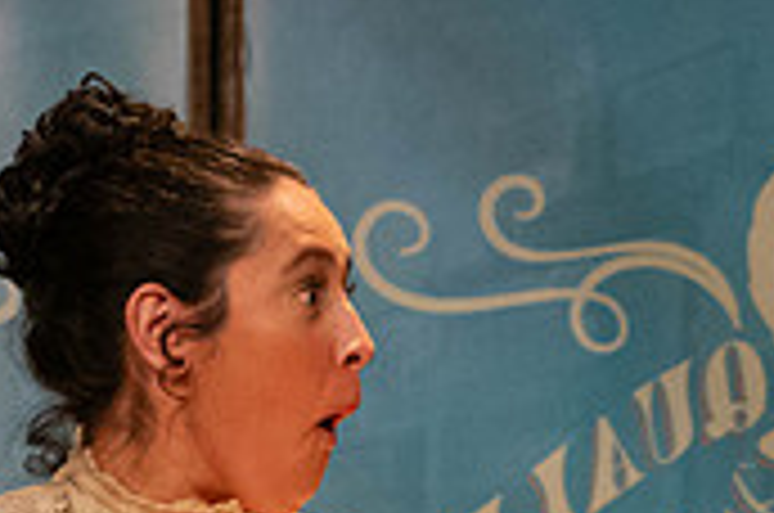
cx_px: -90
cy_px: 667
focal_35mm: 427
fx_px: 9163
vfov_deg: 3.2
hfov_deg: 4.8
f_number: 6.3
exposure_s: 1/400
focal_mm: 103
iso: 4000
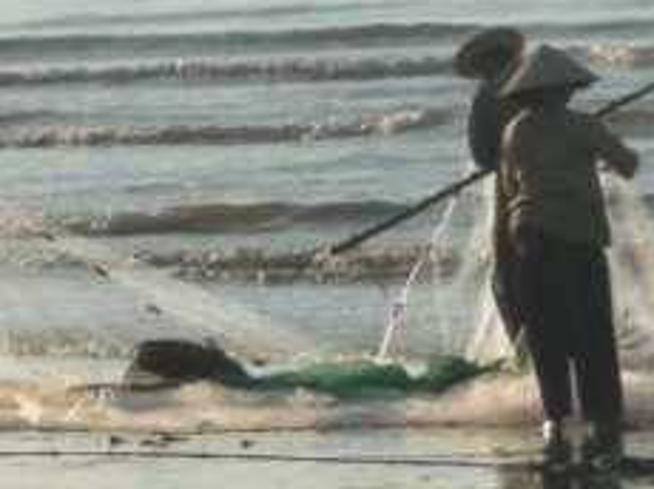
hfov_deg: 3.7
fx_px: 10116
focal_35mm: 536
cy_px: 291
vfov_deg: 2.8
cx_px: 82
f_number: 4.9
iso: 100
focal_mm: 39.2
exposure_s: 1/1000
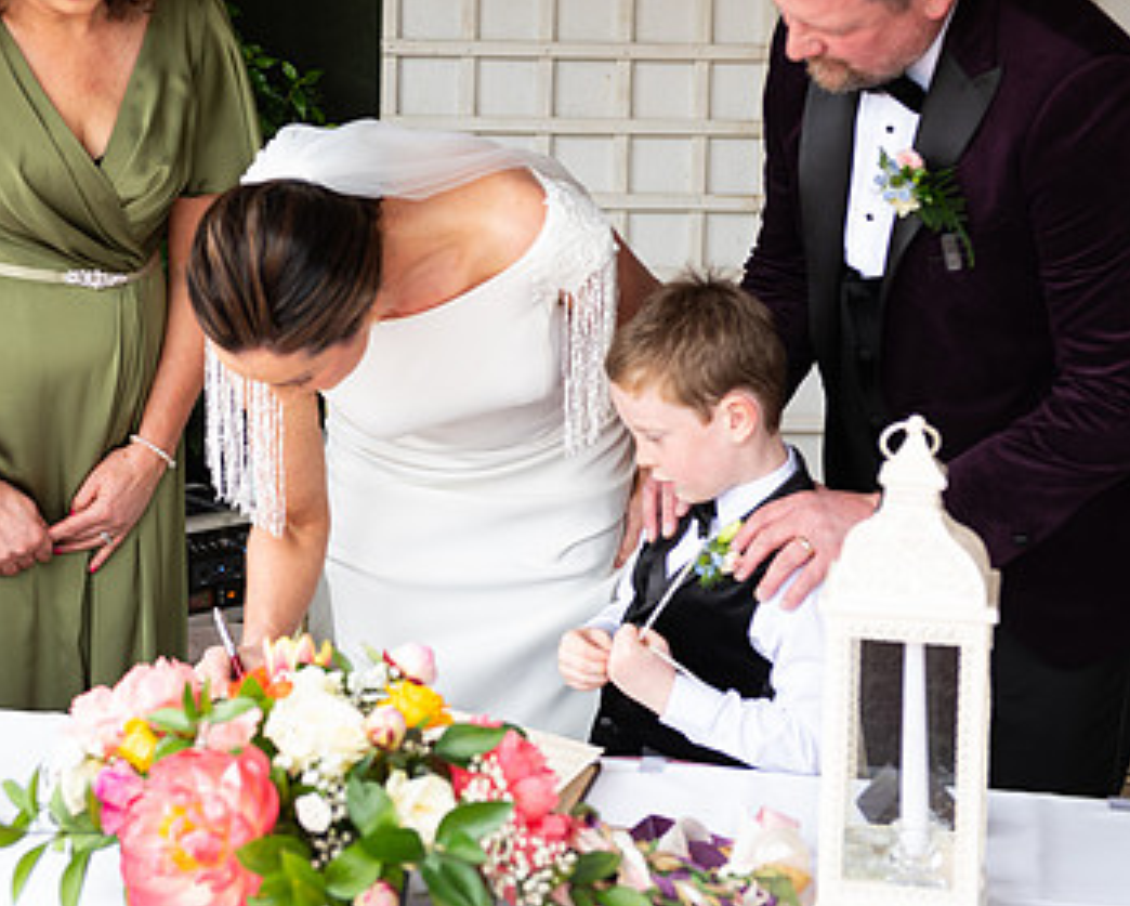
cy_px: 339
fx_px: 2879
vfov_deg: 17.9
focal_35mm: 86
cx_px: 409
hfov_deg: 22.1
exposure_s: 1/160
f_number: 3.5
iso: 200
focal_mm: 55
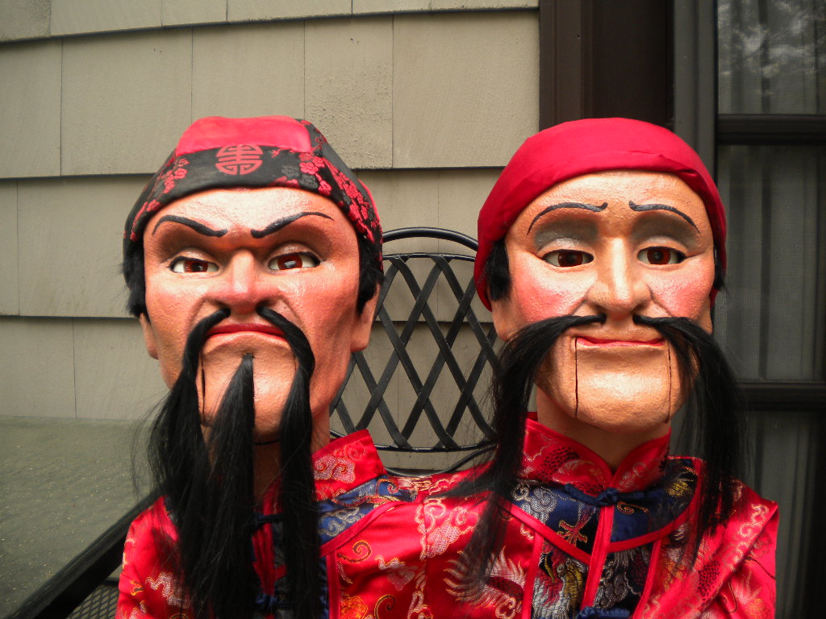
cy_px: 310
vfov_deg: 40.7
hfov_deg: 52.6
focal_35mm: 35
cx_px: 413
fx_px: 835
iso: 80
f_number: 3.1
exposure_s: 1/104
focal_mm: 6.3
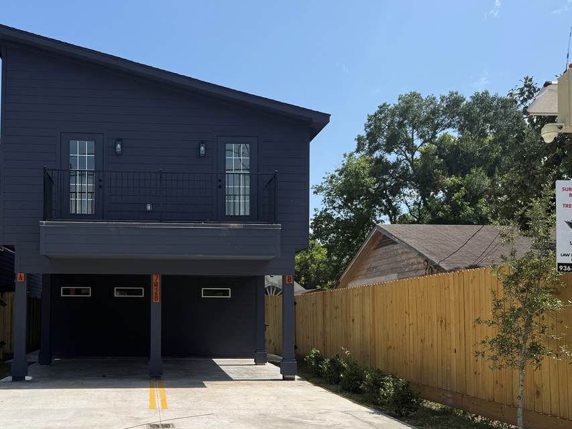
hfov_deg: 50.3
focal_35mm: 36
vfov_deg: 39.3
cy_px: 277
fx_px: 595
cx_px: 182
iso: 80
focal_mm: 6.76
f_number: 1.78
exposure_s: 1/5319
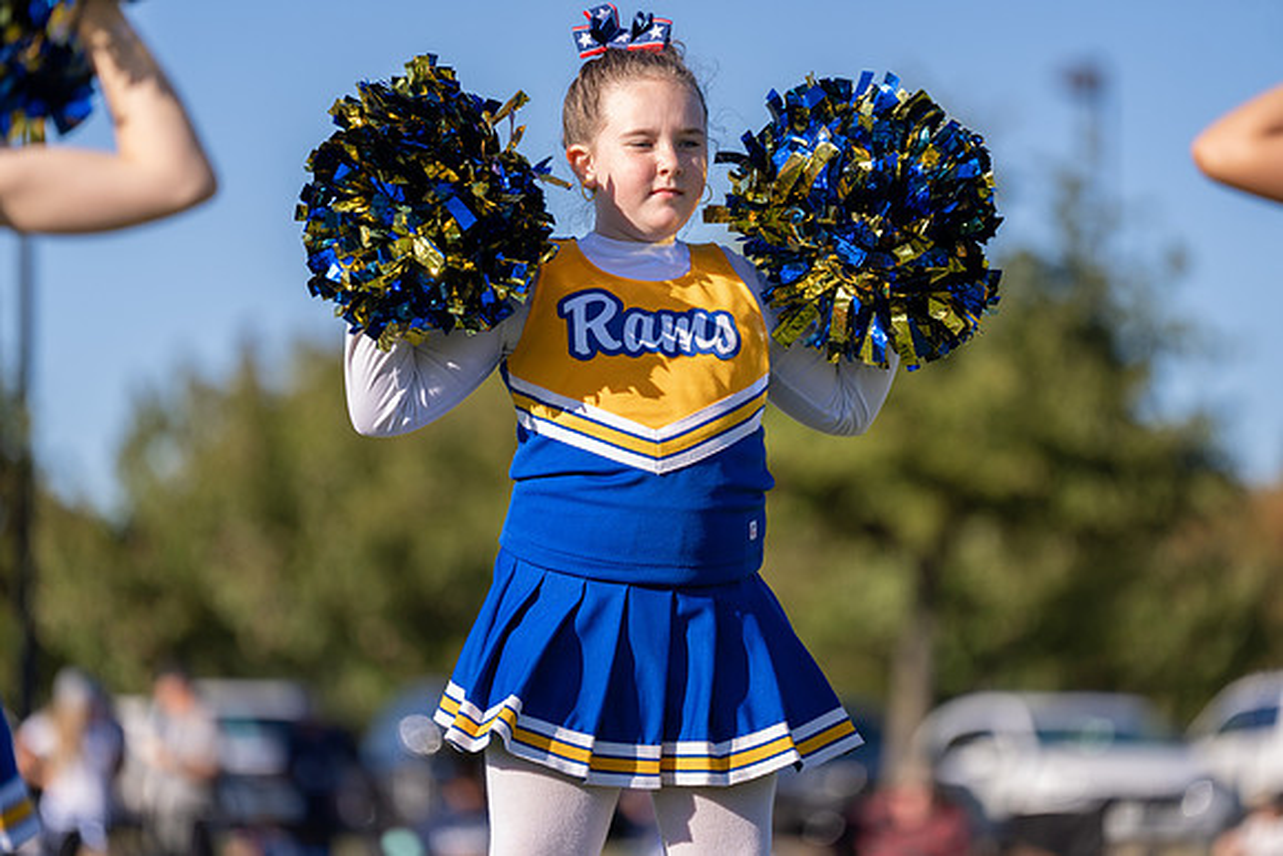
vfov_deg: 7.4
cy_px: 428
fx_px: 6594
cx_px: 642
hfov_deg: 11.1
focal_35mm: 185
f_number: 2.8
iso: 100
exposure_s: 1/1250
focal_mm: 185
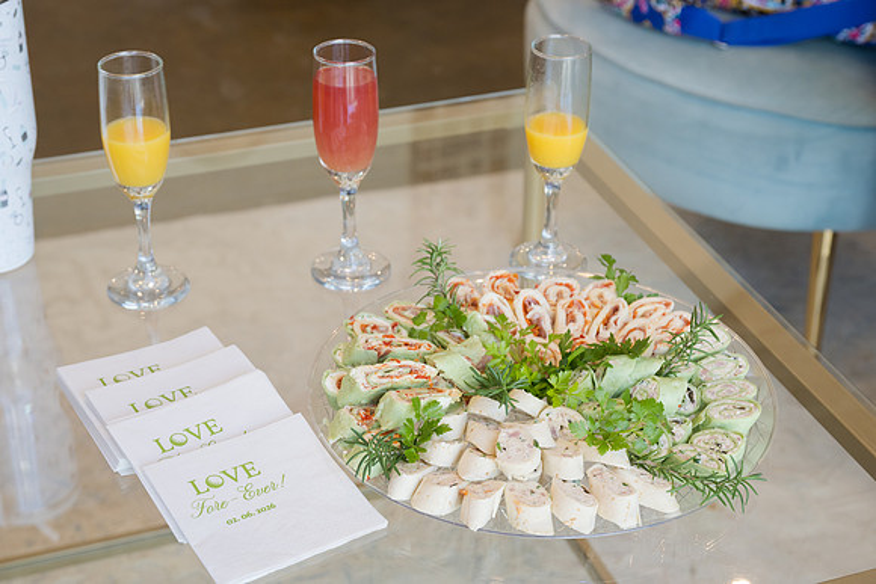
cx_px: 440
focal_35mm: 64
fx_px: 1547
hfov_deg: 31.6
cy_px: 296
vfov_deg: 21.4
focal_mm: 60
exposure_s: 1/100
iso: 800
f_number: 5.6
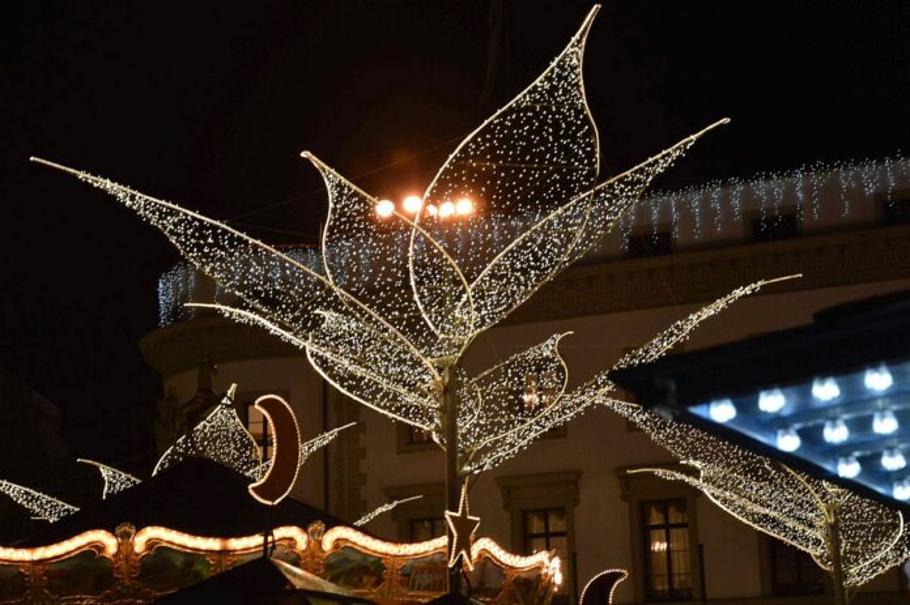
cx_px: 455
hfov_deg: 21.9
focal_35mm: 93
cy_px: 302
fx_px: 2349
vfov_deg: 14.7
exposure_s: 1/60
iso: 900
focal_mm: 62
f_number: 5.3
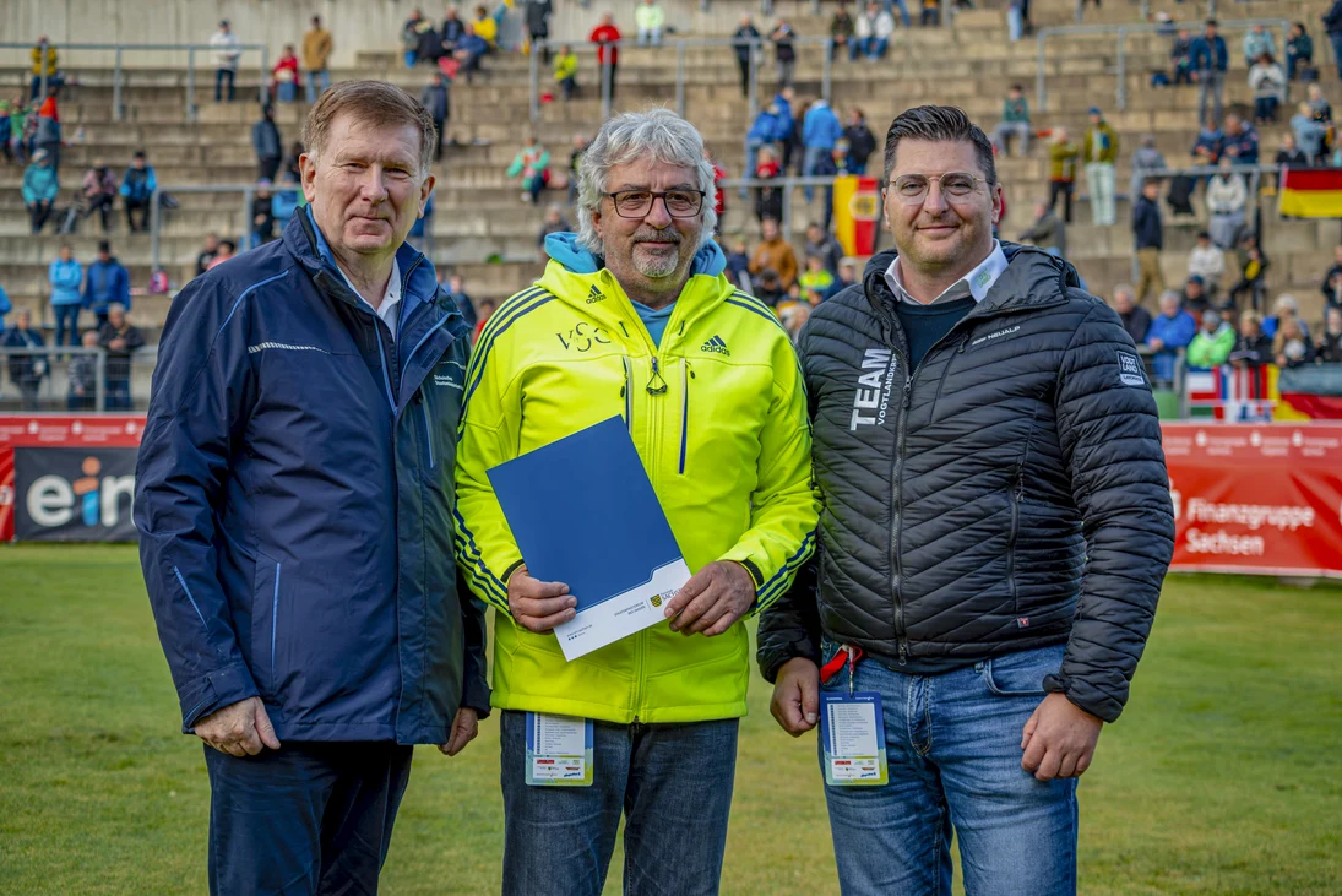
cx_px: 671
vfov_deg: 19.5
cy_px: 448
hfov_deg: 28.8
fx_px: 2610
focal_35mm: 70
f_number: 5.6
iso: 1000
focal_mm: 70
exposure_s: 1/500
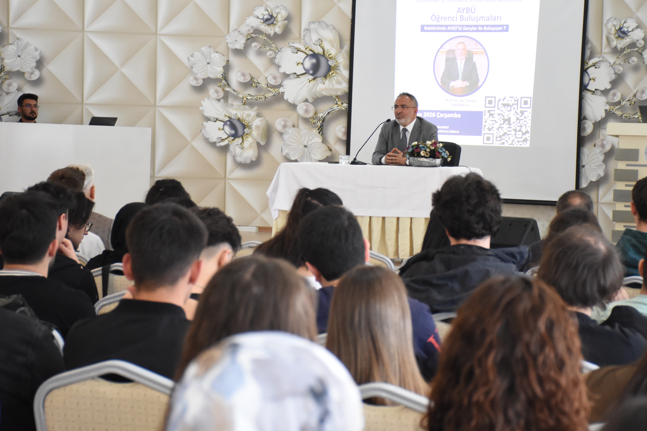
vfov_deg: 12.0
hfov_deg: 17.9
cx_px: 322
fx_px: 2049
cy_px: 204
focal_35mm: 114
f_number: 4.8
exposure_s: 1/80
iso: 2000
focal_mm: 56
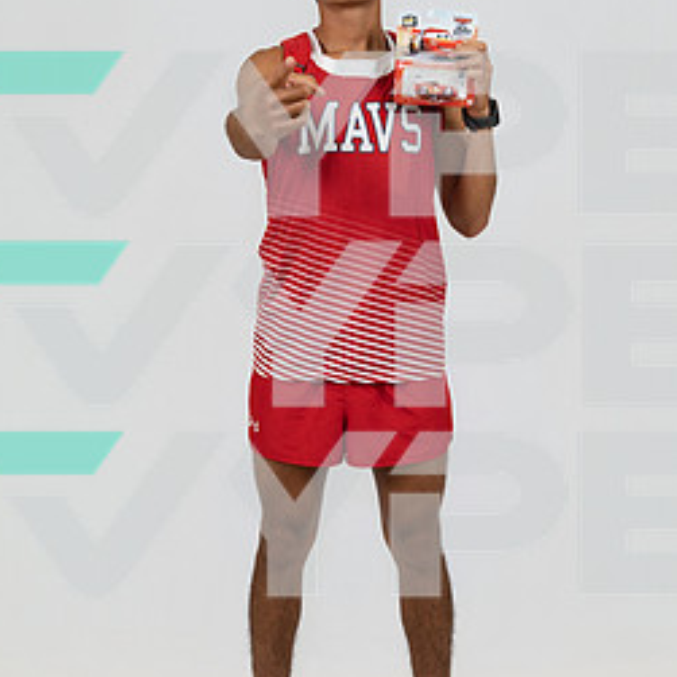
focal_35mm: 58
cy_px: 326
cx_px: 364
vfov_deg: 29.5
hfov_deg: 29.5
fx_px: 1283
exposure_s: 1/125
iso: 400
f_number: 4
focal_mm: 38
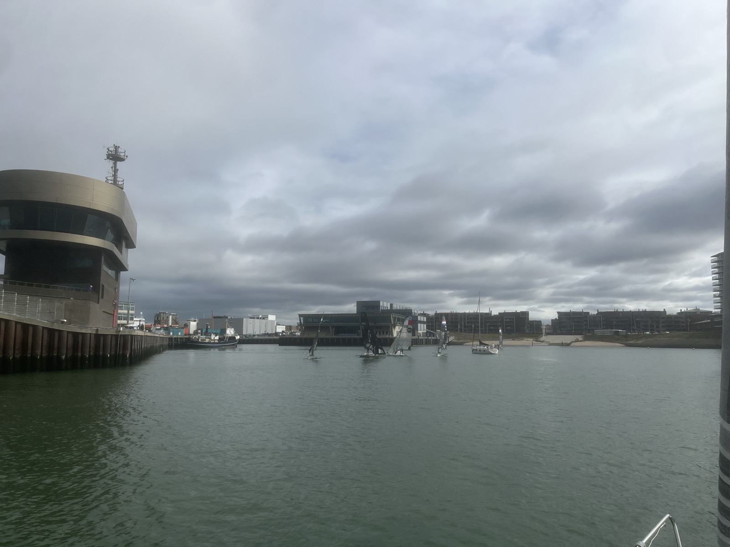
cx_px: 365
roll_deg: +0.5
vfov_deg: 53.1
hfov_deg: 67.3
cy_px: 274
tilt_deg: +3.5
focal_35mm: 26
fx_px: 548
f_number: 1.6
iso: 50
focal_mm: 5.1
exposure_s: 1/8403
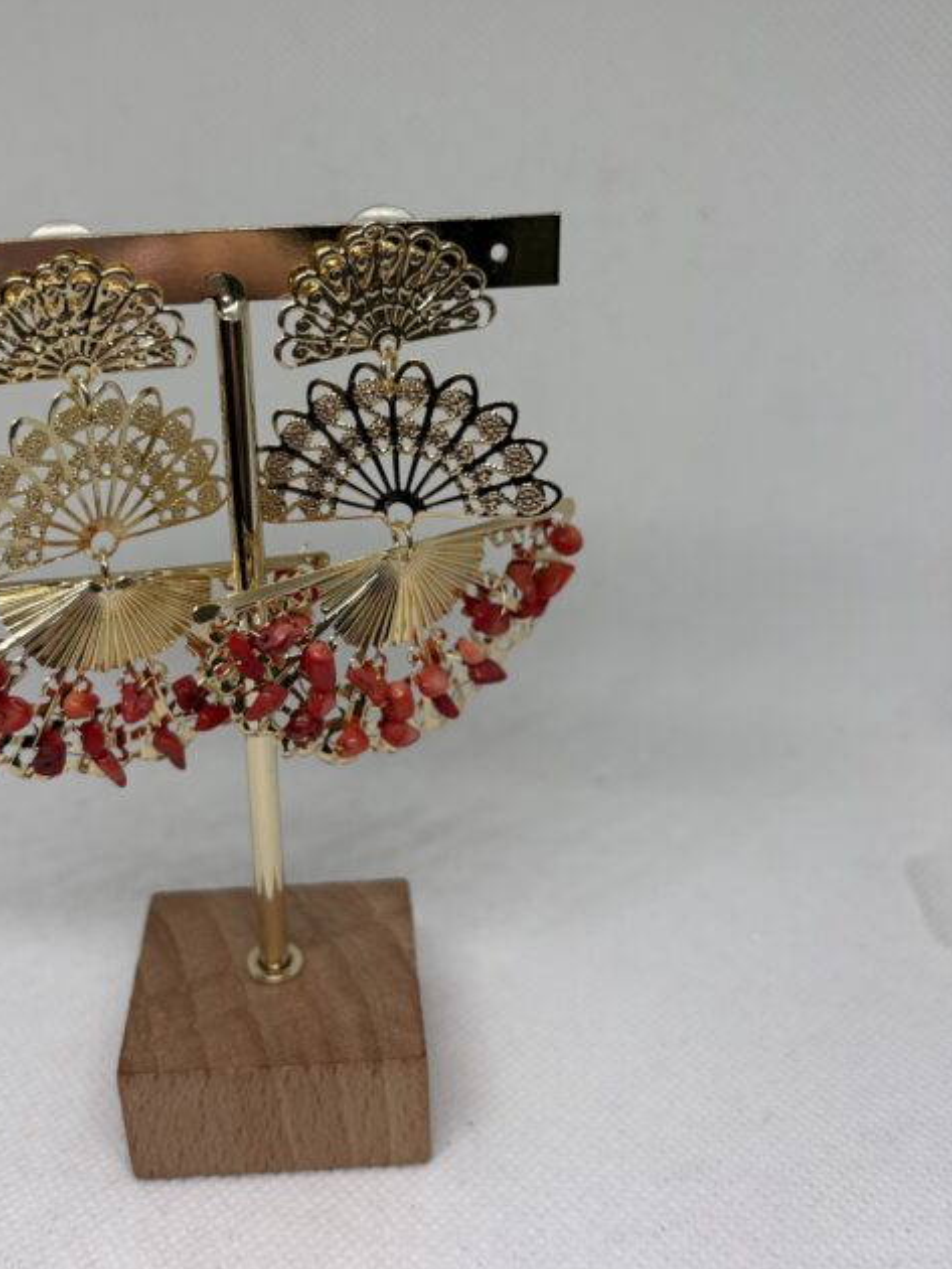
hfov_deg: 42.6
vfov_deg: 55.2
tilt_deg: -22.2
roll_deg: +3.2
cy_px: 560
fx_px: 1209
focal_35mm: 33
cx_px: 352
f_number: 1.6
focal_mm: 5.96
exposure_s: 1/191
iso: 40
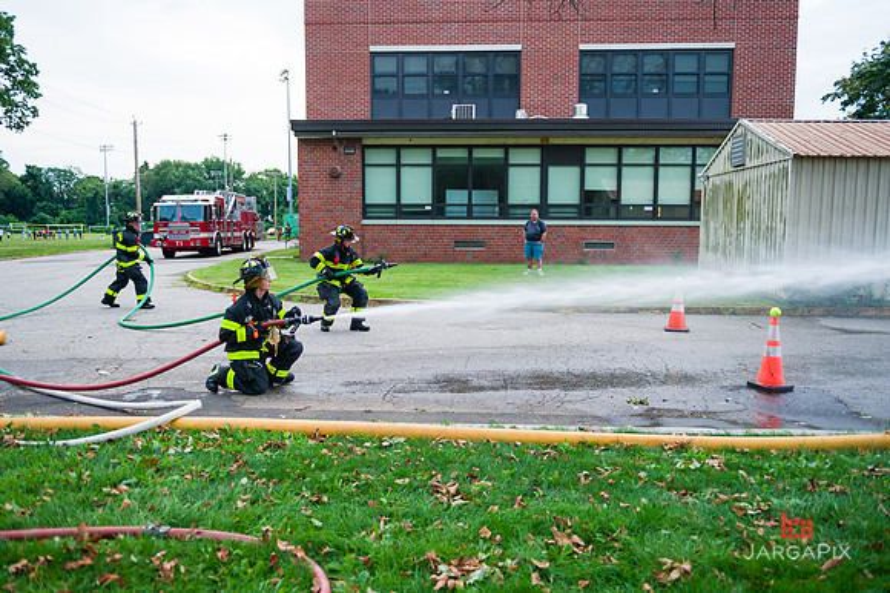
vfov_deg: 46.4
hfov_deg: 65.5
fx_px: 692
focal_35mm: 28
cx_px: 445
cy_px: 296
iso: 1000
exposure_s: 1/200
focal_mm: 28
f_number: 3.2
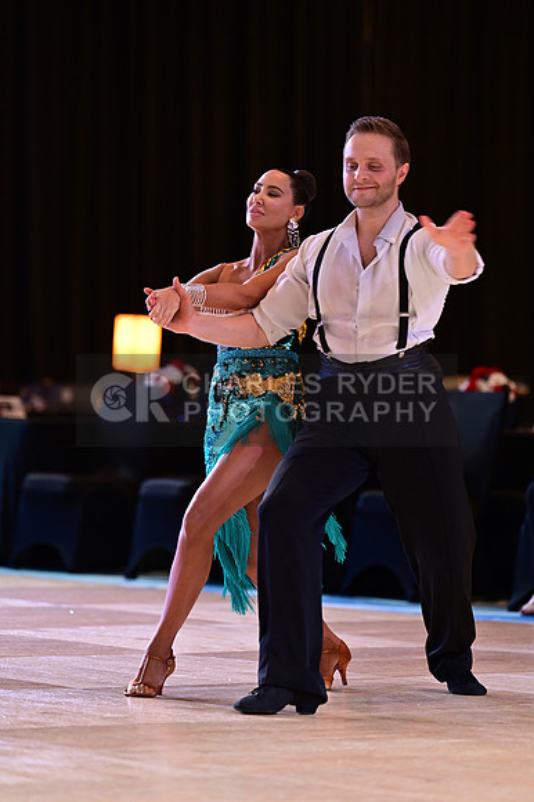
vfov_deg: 11.8
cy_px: 401
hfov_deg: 7.8
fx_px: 3898
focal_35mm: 175
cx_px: 267
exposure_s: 1/250
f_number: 3.5
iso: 1600
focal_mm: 175
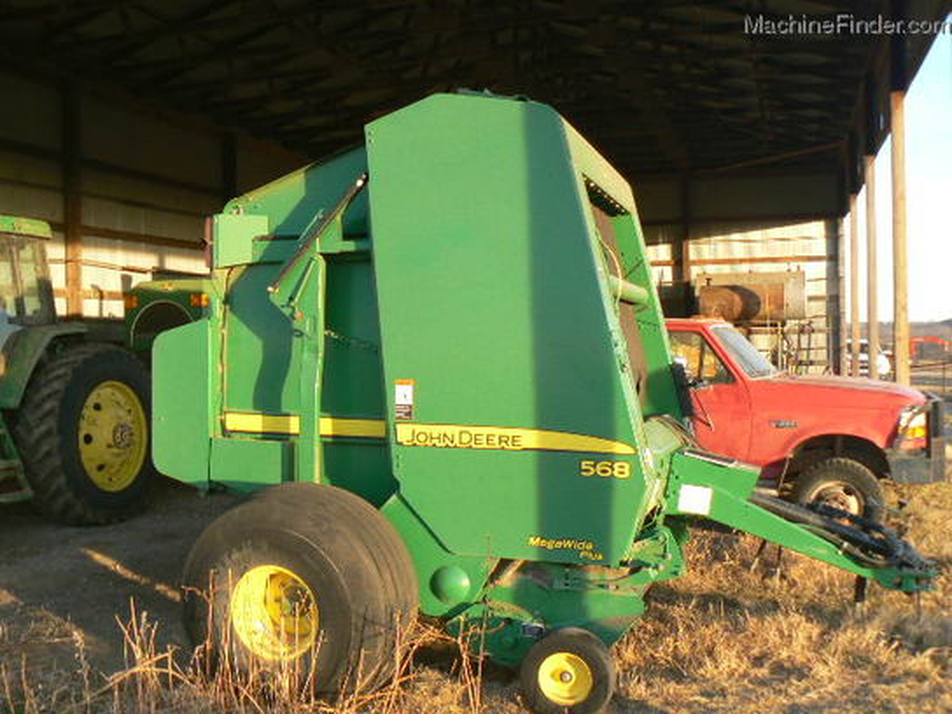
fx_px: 990
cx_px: 476
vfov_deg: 39.7
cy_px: 357
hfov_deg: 51.4
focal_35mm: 36
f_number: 4
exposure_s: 1/80
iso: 80
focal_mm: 6
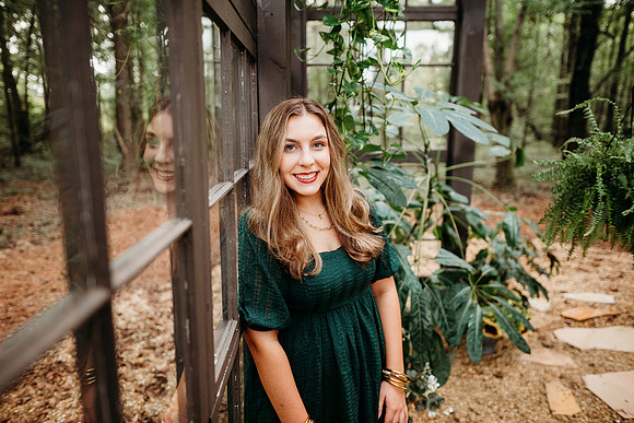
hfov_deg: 73.7
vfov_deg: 53.2
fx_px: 423
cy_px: 212
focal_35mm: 24
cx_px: 317
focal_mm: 24
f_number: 2.2
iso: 640
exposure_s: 1/250
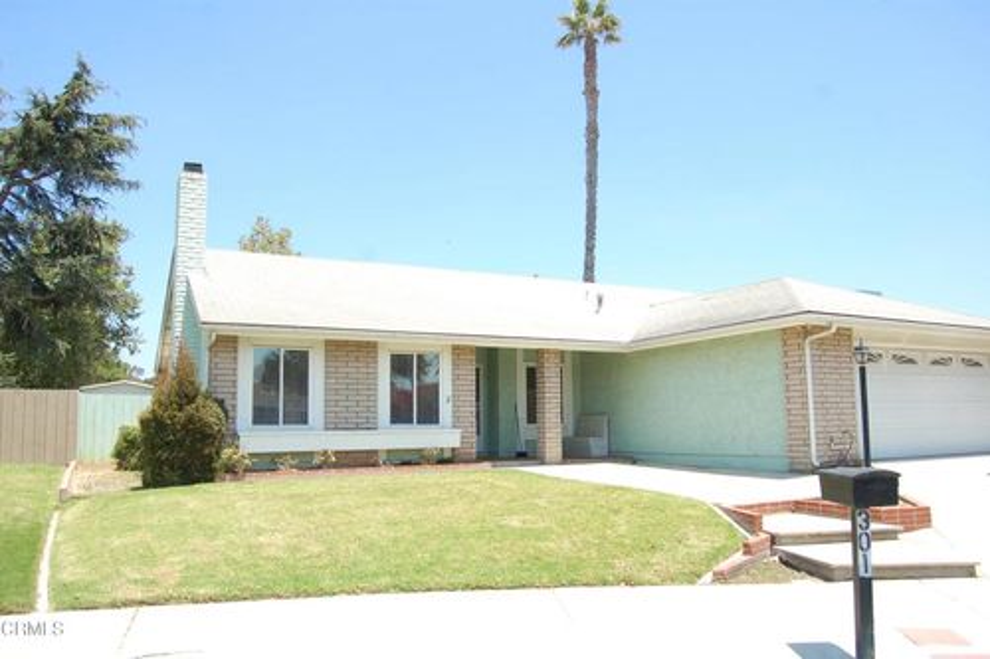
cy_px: 330
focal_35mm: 27
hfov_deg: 67.4
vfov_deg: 47.9
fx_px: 742
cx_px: 495
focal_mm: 18
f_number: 9
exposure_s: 1/320
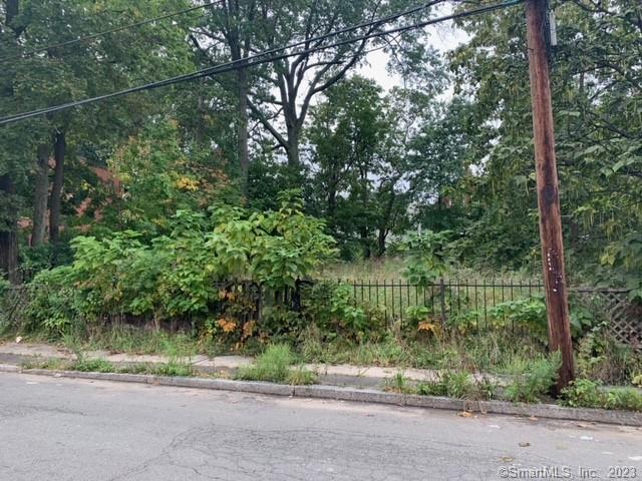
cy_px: 240
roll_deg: +0.5
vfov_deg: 53.1
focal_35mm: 26
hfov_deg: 67.3
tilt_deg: +3.6
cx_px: 321
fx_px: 482
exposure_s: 1/152
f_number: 1.8
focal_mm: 4.25
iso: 25
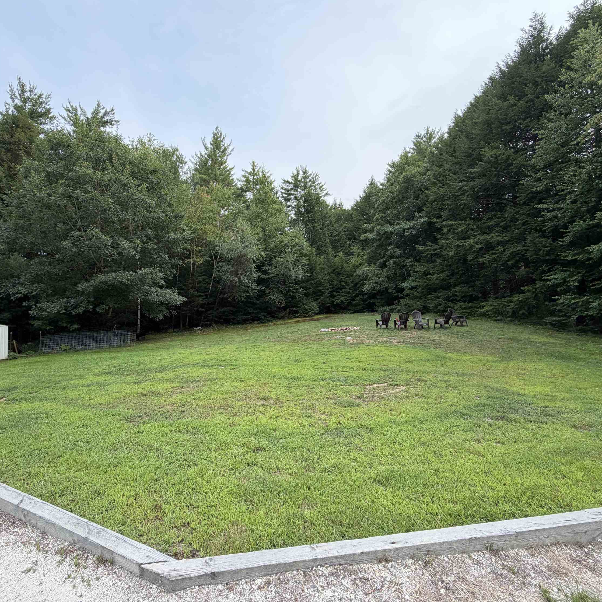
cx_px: 255
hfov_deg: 83.4
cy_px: 296
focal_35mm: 17
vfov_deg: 84.0
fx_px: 334
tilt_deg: +3.2
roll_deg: +0.5
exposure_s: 1/121
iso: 50
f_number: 2.2
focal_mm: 2.22
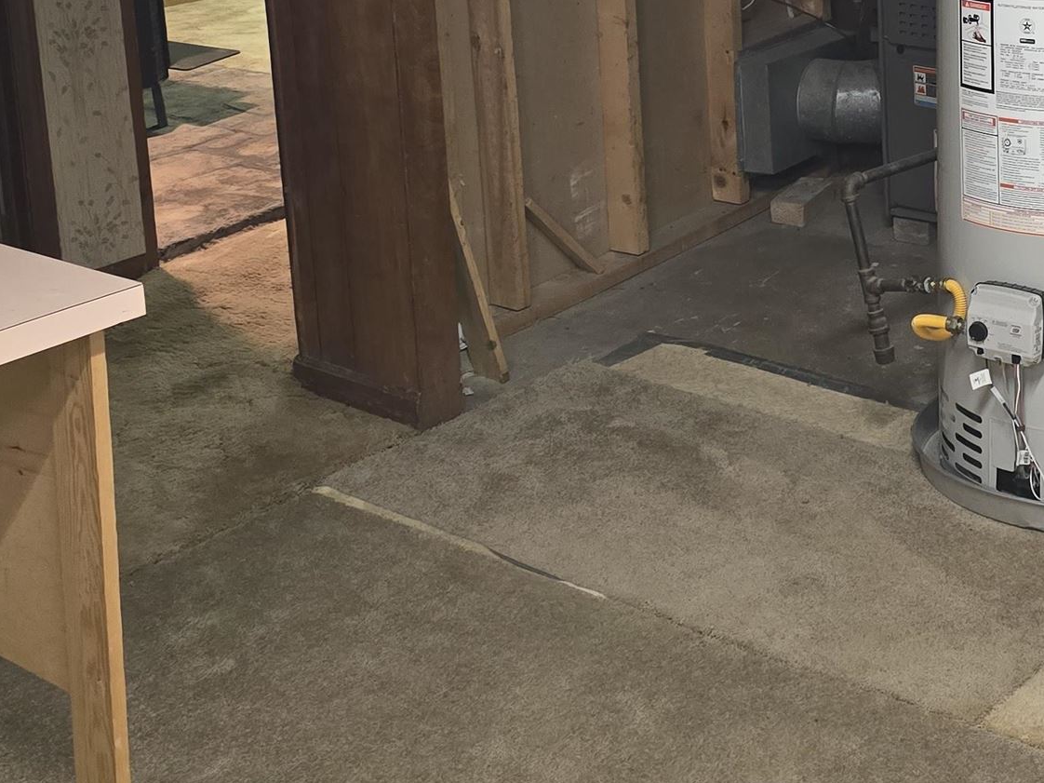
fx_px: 1900
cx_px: 712
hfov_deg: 30.5
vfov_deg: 22.4
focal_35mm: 63
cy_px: -2
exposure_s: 1/60
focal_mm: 6.3
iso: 1000
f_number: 1.7
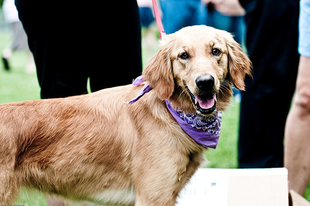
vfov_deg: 13.0
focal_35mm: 105
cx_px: 155
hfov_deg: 19.5
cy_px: 103
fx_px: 903
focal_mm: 70
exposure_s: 1/1600
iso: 200
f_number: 2.8
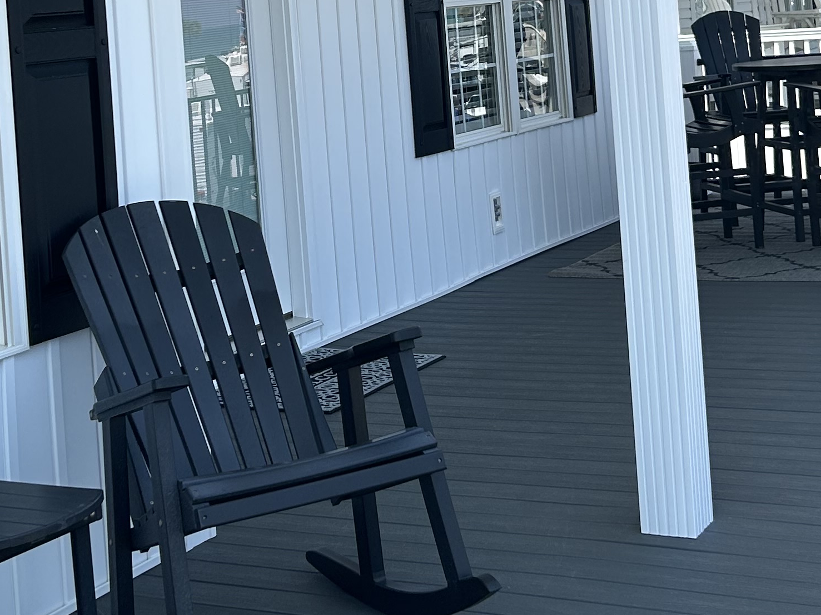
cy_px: -31
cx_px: 393
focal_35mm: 71
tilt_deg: +0.9
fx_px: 1684
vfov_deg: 19.9
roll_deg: +4.5
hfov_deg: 27.4
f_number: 1.5
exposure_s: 1/2994
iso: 50
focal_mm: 5.7
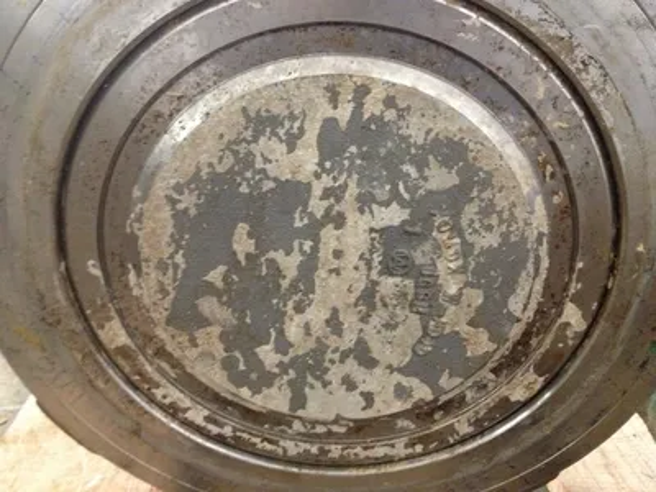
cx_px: 328
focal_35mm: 35
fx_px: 663
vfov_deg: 40.7
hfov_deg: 52.6
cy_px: 246
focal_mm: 4.28
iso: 400
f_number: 2.4
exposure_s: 1/15
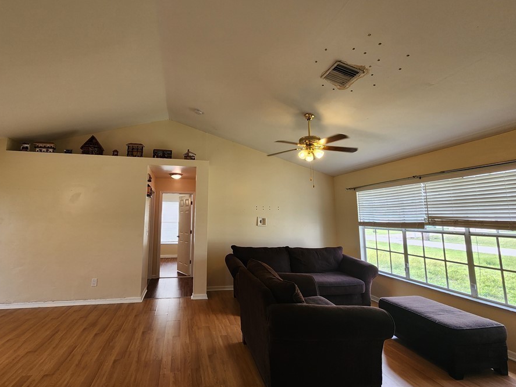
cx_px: 224
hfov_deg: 97.6
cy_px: 186
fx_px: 224
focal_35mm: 15
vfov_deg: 81.7
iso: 50
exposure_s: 1/60
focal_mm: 2.2
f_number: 2.2
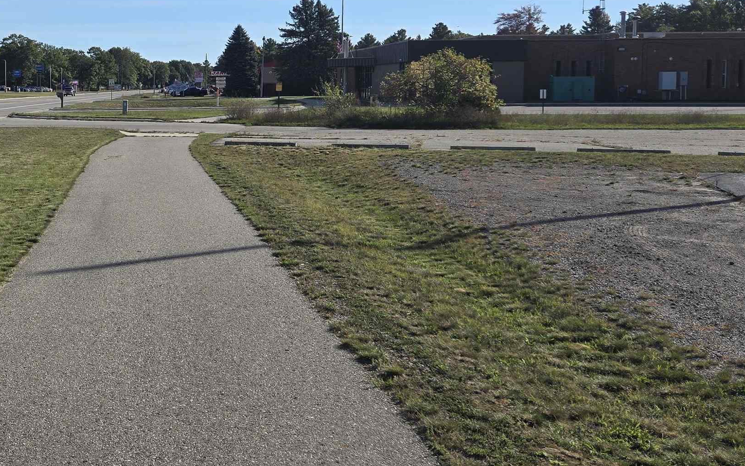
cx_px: 99
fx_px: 934
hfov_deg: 40.7
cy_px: 140
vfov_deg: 27.8
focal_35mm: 46
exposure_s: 1/2921
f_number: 1.8
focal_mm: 5.4
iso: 32
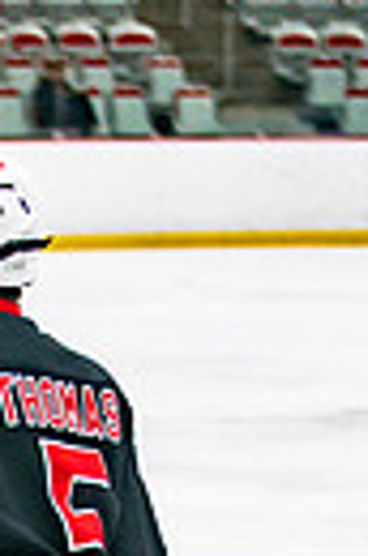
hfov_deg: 3.7
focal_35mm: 365
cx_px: -255
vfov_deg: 5.6
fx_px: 5626
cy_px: 847
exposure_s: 1/640
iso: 800
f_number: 2.8
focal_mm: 70
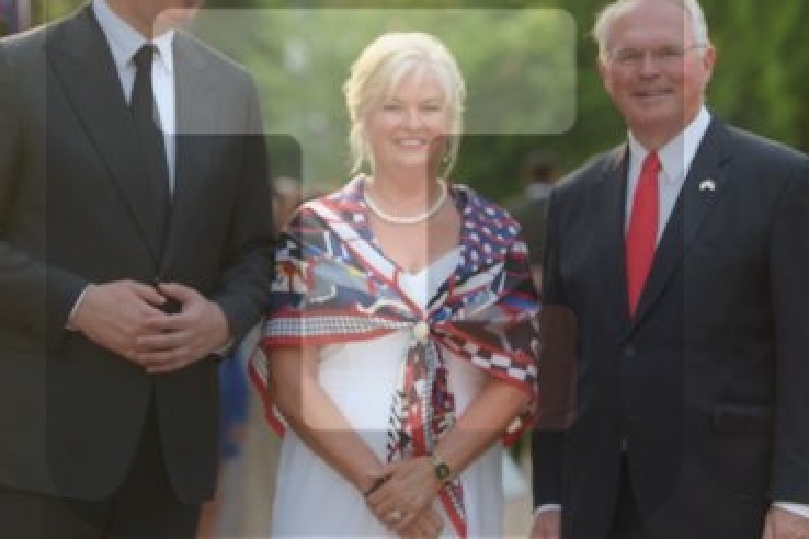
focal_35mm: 191
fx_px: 4292
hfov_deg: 10.8
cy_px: 218
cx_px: 366
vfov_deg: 7.2
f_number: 3.5
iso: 200
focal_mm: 110
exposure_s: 1/200
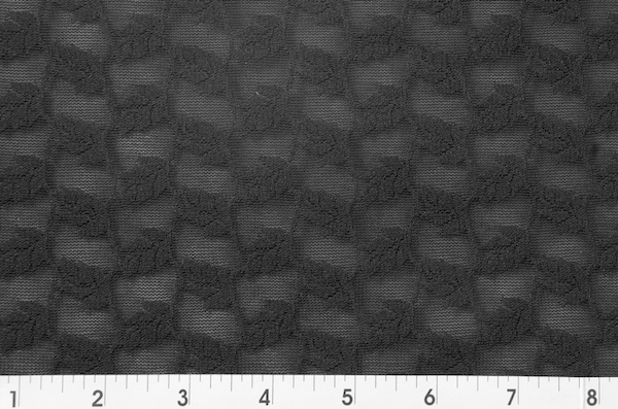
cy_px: 204
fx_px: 2697
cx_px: 309
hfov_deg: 13.1
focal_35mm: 158
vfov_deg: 8.7
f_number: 11
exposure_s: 1/250
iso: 200
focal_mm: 105
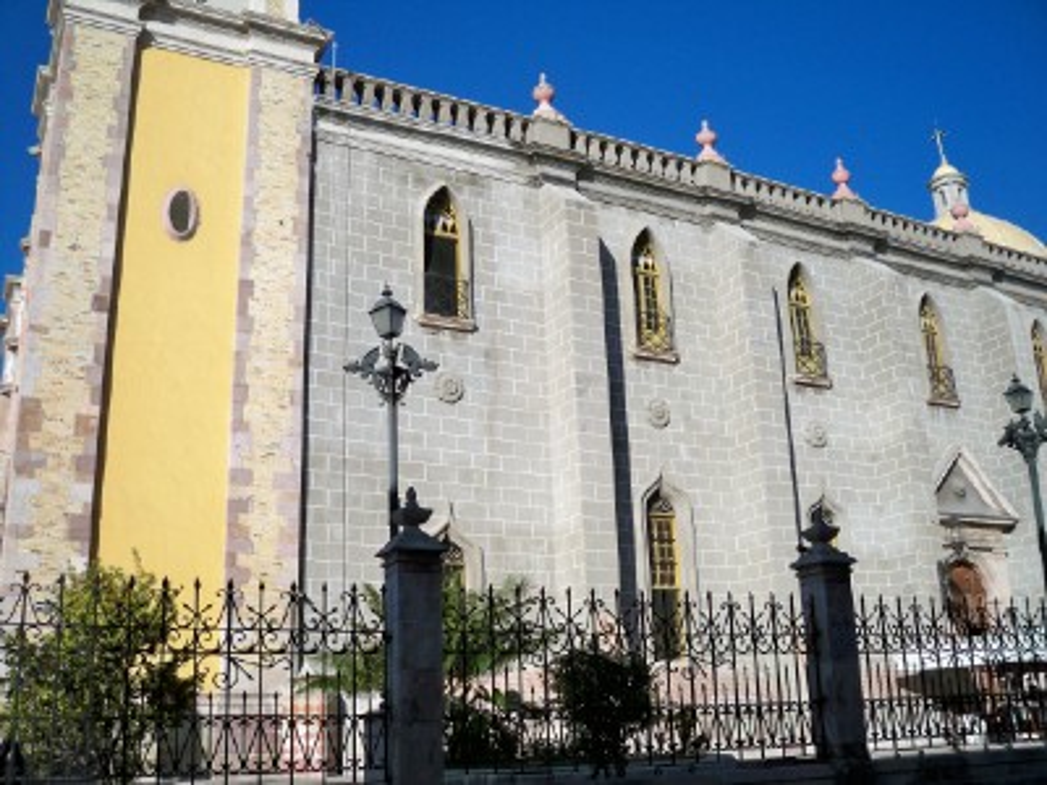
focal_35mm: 35
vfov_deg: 40.7
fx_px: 1059
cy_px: 392
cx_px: 524
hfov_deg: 52.6
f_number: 4.7
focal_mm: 6.3
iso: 64
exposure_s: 1/640
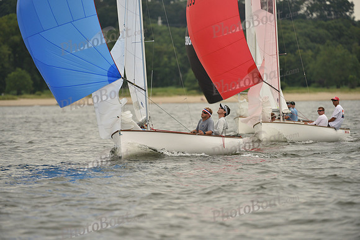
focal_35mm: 340
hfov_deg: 6.1
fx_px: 3401
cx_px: 180
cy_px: 120
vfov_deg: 4.0
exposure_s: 1/1250
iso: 320
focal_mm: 340
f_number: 5
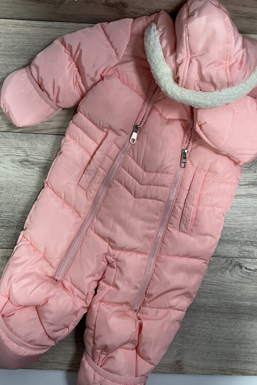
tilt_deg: -87.2
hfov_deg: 42.3
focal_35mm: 31
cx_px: 122
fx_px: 332
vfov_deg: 60.3
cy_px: 196
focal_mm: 3
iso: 64
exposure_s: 1/100
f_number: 1.8
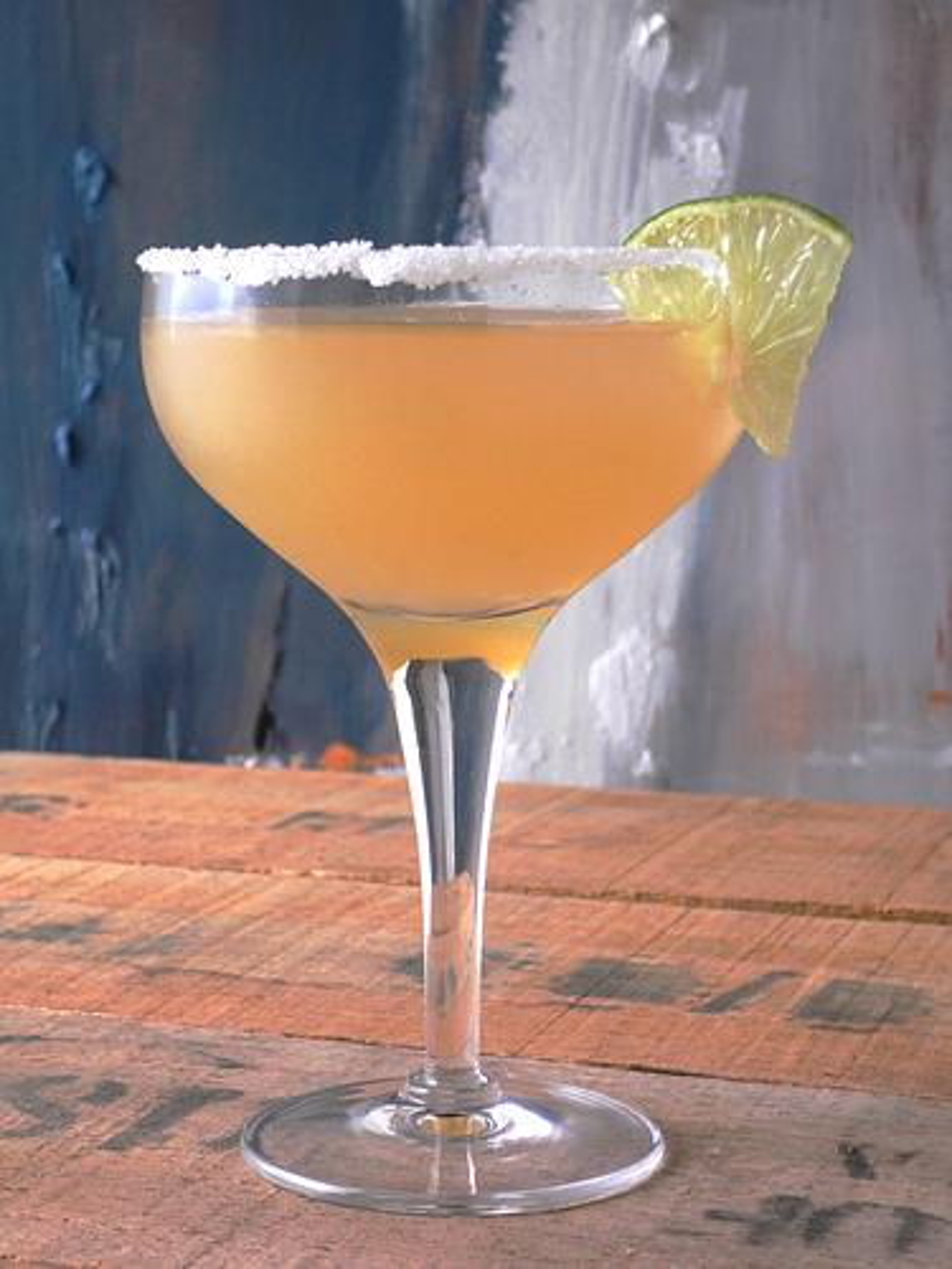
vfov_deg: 23.3
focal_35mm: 84
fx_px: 3080
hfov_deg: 17.6
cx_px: 476
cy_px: 634
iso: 100
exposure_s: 1/20
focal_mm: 14
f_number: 4.6
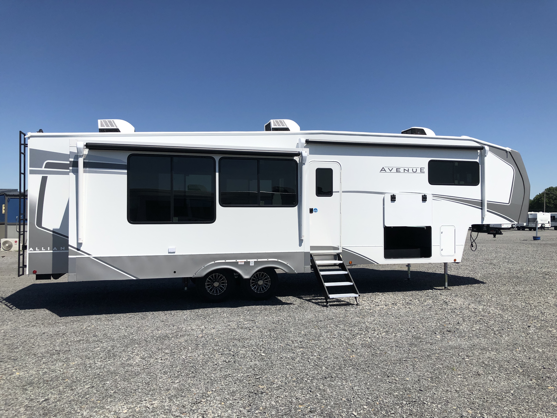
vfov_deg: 49.7
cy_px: 209
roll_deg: +0.0
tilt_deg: +0.1
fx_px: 451
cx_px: 278
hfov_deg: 63.4
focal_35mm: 28
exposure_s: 1/4000
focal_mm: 3.99
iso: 20
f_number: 1.8
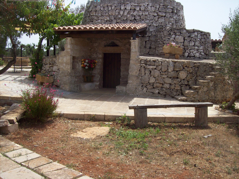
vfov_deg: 39.6
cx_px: 120
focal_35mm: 36
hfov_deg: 51.4
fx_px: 248
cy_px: 90
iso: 80
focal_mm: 6
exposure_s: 1/542
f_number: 4.8
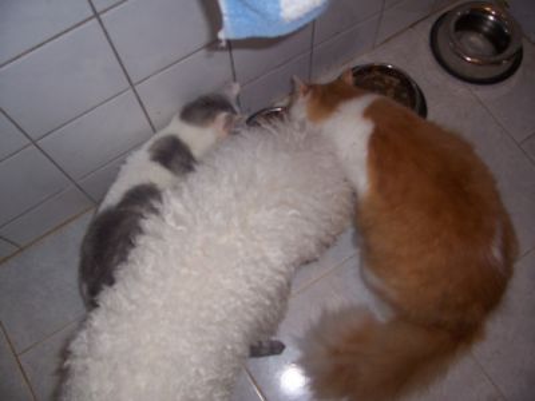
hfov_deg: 54.0
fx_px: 525
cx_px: 268
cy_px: 200
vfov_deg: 41.8
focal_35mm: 34
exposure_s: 1/60
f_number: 2.7
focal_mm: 5.6
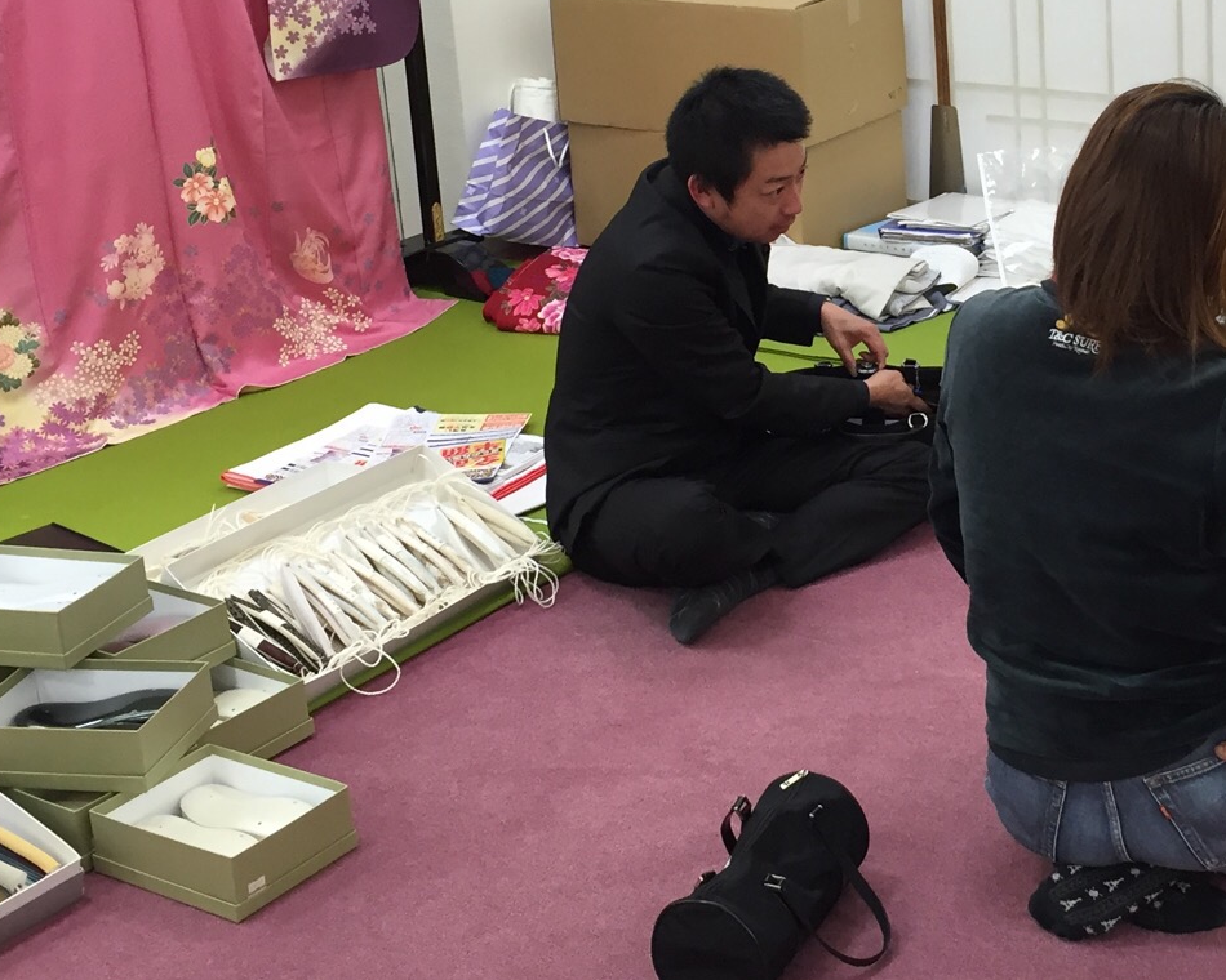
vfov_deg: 24.7
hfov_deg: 30.4
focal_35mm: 61
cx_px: 933
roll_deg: +2.9
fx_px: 2213
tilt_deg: -16.4
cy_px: 254
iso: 32
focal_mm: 4.15
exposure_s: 1/40
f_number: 2.2
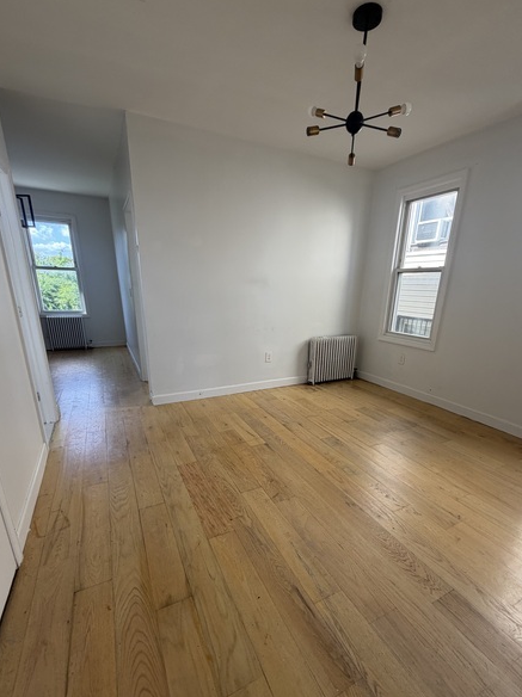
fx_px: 322
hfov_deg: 78.0
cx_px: 276
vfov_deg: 94.1
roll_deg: -1.7
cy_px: 391
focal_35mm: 16
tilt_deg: -15.7
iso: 50
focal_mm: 2.22
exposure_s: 1/121
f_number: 2.2
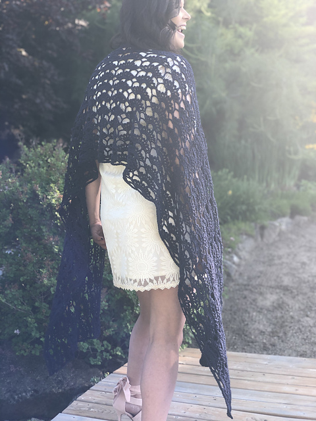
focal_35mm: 52
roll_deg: +0.0
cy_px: 210
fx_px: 633
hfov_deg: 28.0
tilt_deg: -3.6
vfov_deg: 36.8
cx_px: 158
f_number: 2.4
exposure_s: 1/120
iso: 16
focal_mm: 6
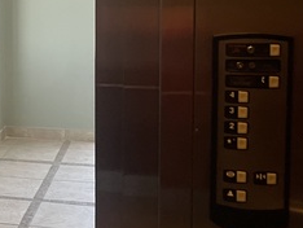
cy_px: 49
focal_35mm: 71
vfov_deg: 20.5
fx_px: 622
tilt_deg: -2.6
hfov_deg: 25.7
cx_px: -14
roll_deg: +0.5
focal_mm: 5.1
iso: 250
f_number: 1.6
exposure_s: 1/60
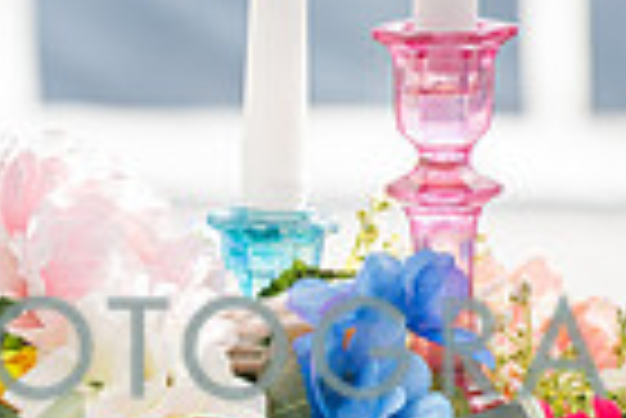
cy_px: 339
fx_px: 14535
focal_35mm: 835
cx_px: -356
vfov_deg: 1.7
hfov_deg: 2.5
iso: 640
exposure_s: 1/3200
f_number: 3.2
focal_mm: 200
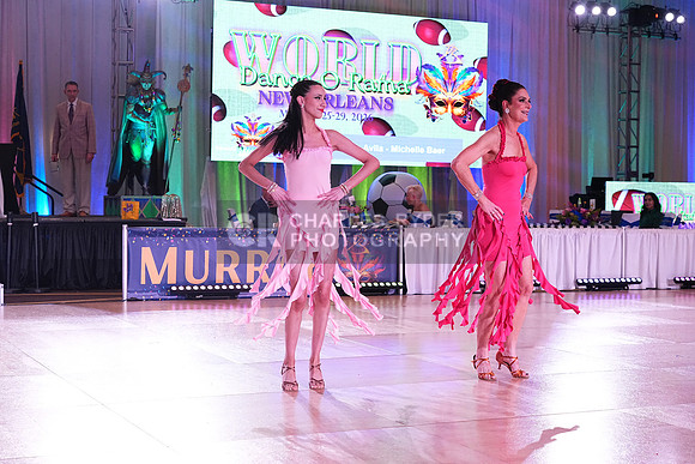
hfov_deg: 32.9
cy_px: 232
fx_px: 1178
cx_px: 348
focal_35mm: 61
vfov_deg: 22.3
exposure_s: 1/400
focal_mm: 61
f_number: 5.6
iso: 4000
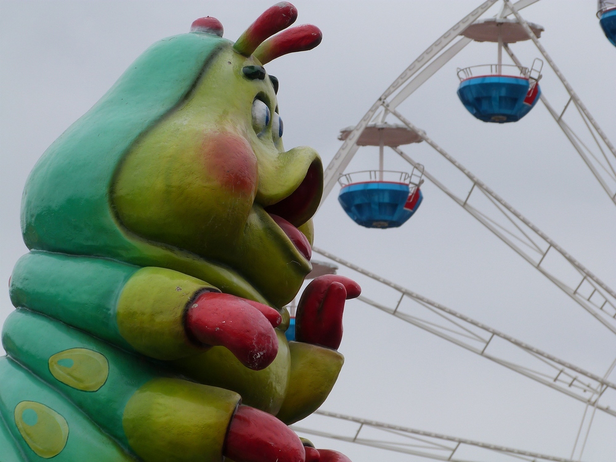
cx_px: 308
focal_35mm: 259
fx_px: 4609
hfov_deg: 7.6
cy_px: 231
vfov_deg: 5.7
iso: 100
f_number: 5.6
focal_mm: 46.6
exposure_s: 1/400
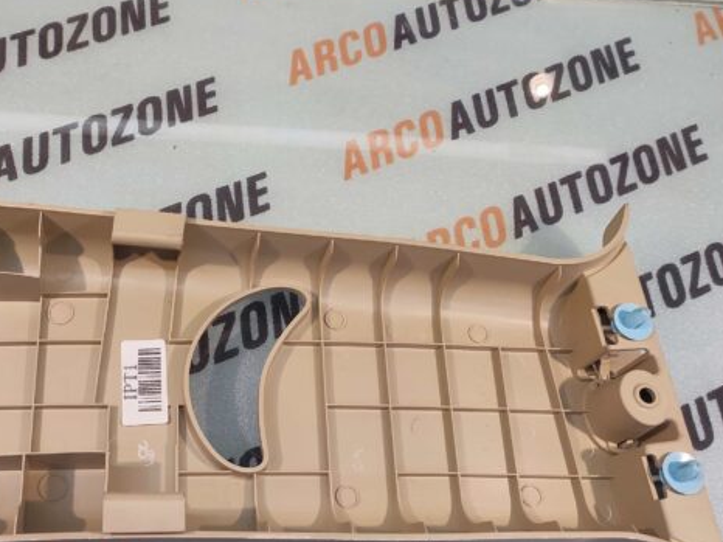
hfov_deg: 61.8
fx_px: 585
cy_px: 327
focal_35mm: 28
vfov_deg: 49.4
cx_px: 237
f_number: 1.79
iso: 110
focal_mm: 4.74
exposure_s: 1/33
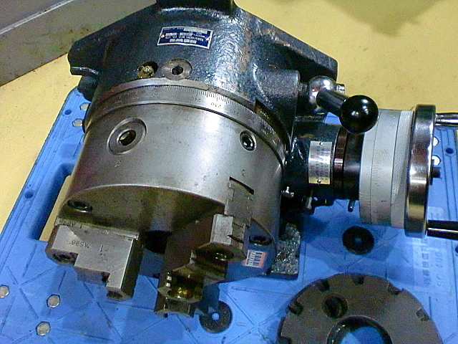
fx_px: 463
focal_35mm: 35
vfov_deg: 40.7
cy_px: 172
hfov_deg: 52.6
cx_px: 229
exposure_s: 1/60
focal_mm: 6.3
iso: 1250
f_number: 3.1
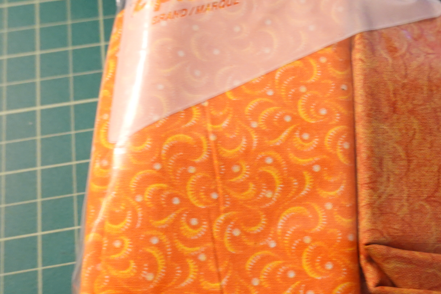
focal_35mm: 54
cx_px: 315
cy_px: 157
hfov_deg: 36.2
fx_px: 661
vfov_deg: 25.1
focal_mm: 9
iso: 800
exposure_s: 1/15
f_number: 2.8
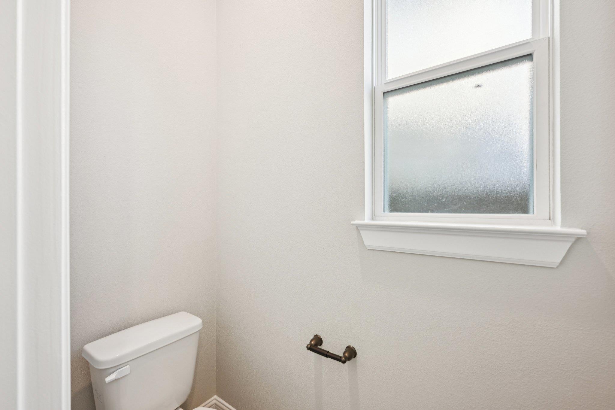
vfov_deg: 77.3
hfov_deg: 100.4
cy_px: 205
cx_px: 308
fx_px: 256
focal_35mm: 15
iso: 140
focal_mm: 15
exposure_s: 1/15
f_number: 6.7
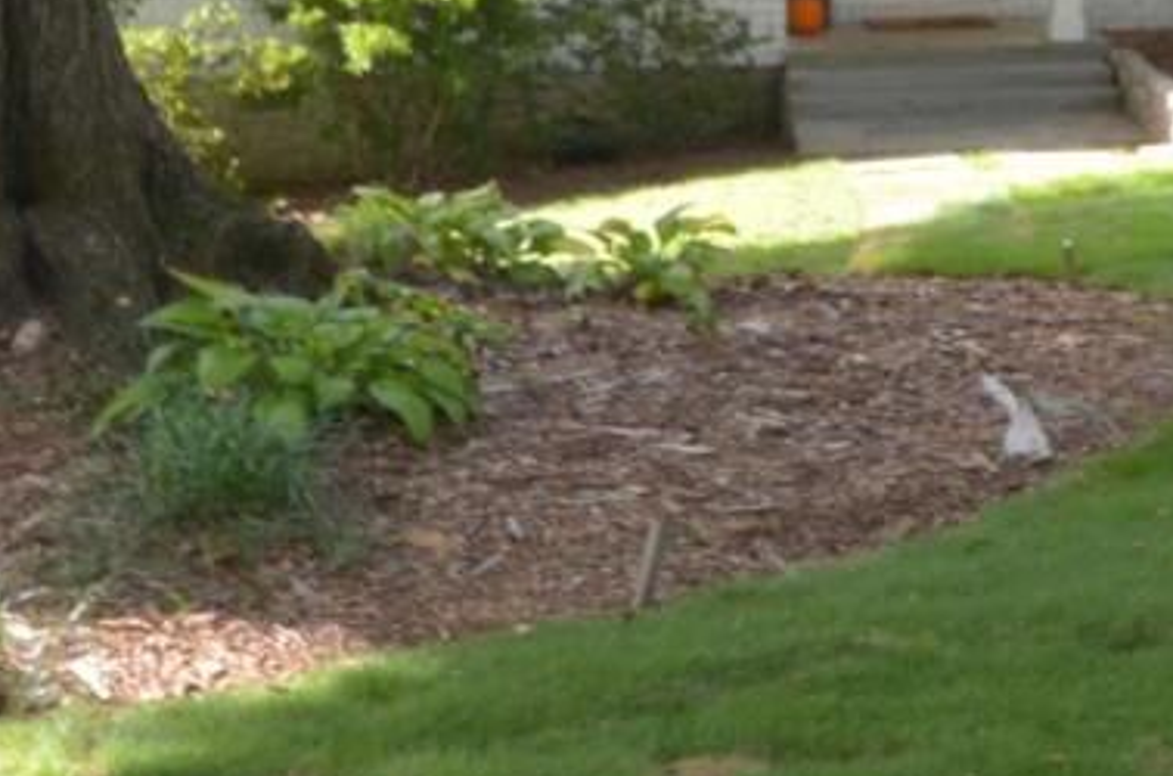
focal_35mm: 91
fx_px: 2944
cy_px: -282
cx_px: 1058
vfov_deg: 14.3
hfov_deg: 22.0
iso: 100
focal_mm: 19
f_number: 8
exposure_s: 1/30
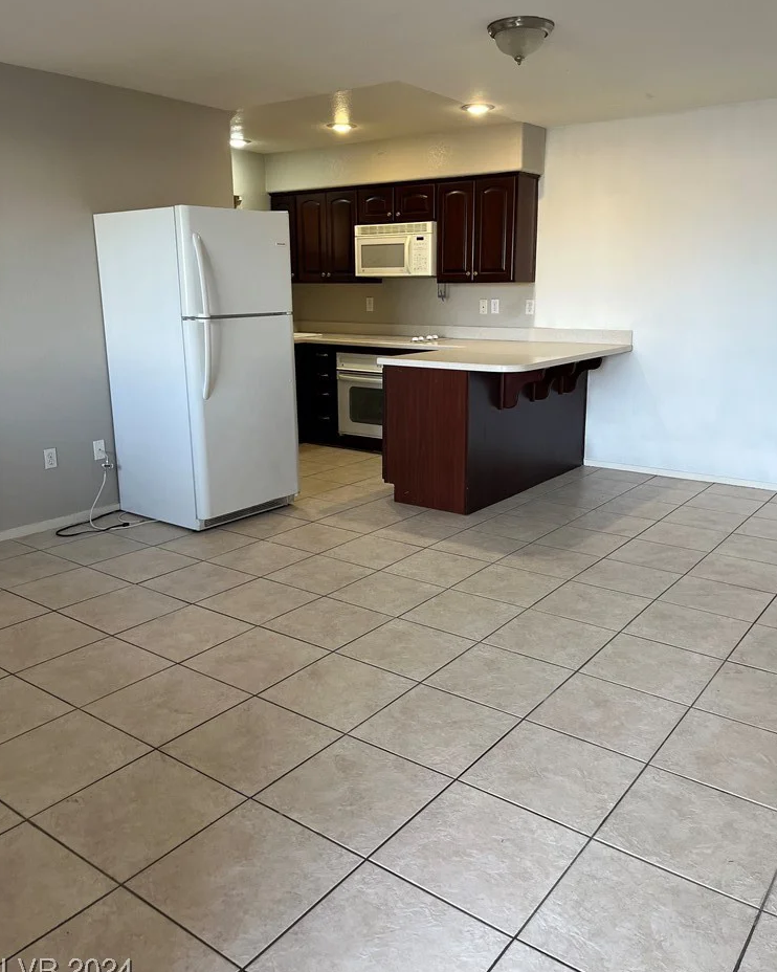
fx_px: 805
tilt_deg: -12.9
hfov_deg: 51.5
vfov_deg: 62.2
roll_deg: +1.3
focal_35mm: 28
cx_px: 395
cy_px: 464
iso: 100
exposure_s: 1/120
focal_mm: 5.1
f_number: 1.6
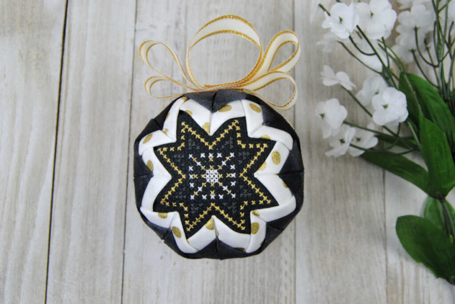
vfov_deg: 29.9
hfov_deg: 43.6
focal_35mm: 45
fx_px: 569
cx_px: 228
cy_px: 152
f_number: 9
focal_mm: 30
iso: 200
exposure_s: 1/15
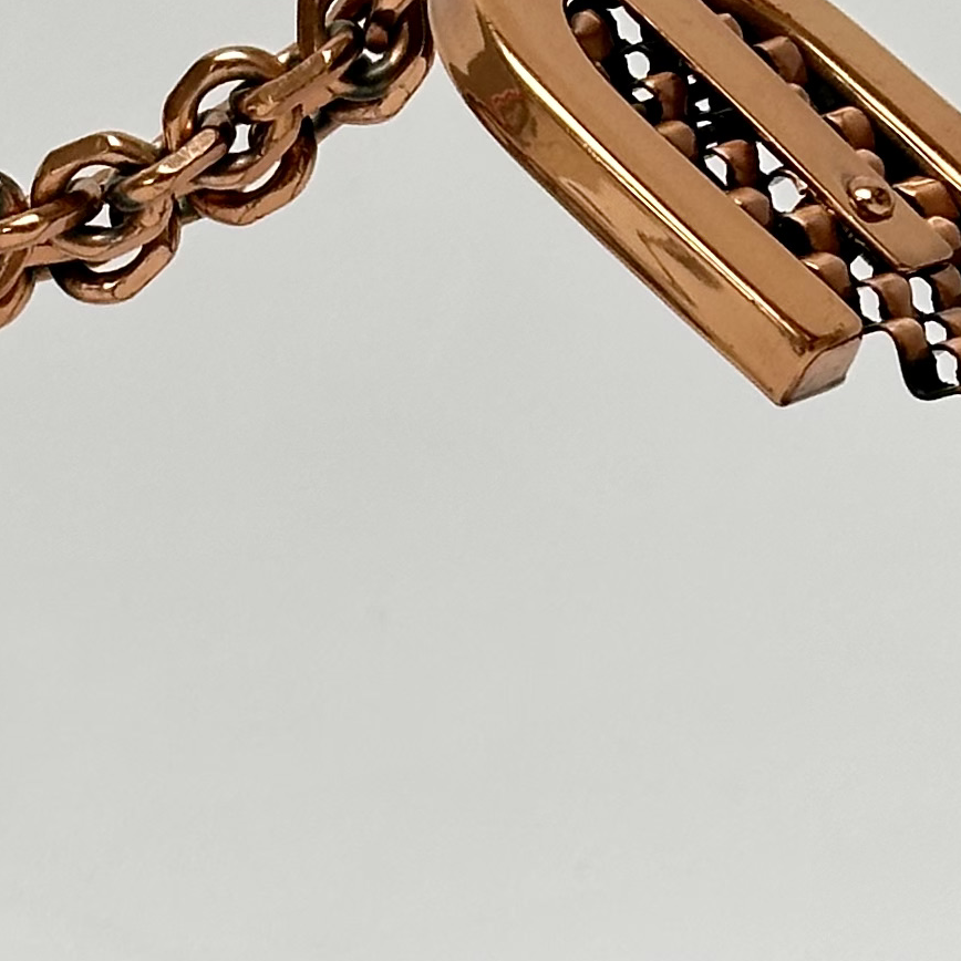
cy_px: 1093
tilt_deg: -10.1
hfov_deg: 8.9
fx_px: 6188
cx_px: 211
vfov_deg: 8.8
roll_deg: -1.5
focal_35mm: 197
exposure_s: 1/70
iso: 80
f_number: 1.78
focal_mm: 6.86
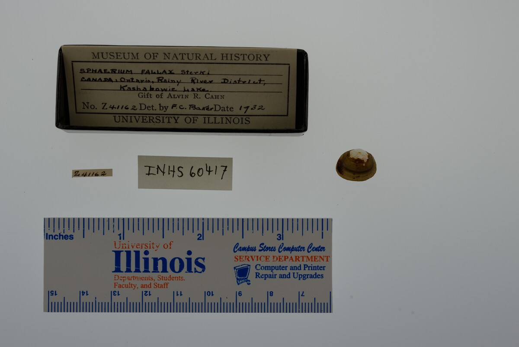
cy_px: 174
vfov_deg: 22.6
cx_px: 260
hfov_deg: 33.4
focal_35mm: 60
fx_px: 865
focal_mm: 60
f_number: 10
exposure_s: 1/200
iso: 100
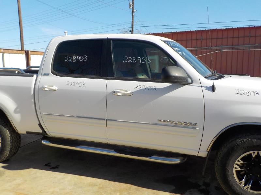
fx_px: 226
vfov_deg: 46.8
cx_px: 130
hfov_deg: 60.0
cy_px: 98
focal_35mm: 30
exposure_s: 1/1000
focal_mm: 4.1
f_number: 3.3
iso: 125
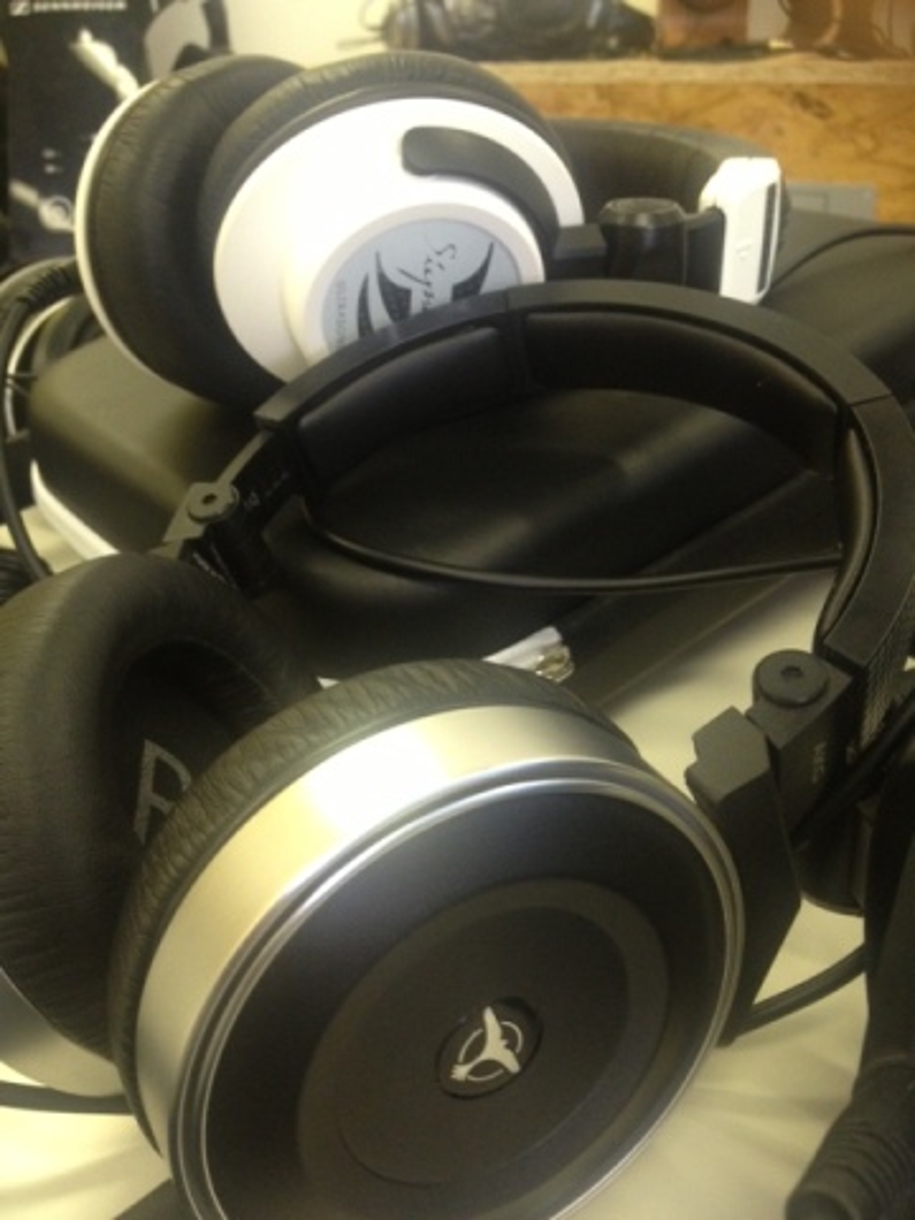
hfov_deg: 40.7
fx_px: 1234
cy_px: 610
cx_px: 458
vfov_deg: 52.6
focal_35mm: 35
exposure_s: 1/20
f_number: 2.4
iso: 200
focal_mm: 4.28
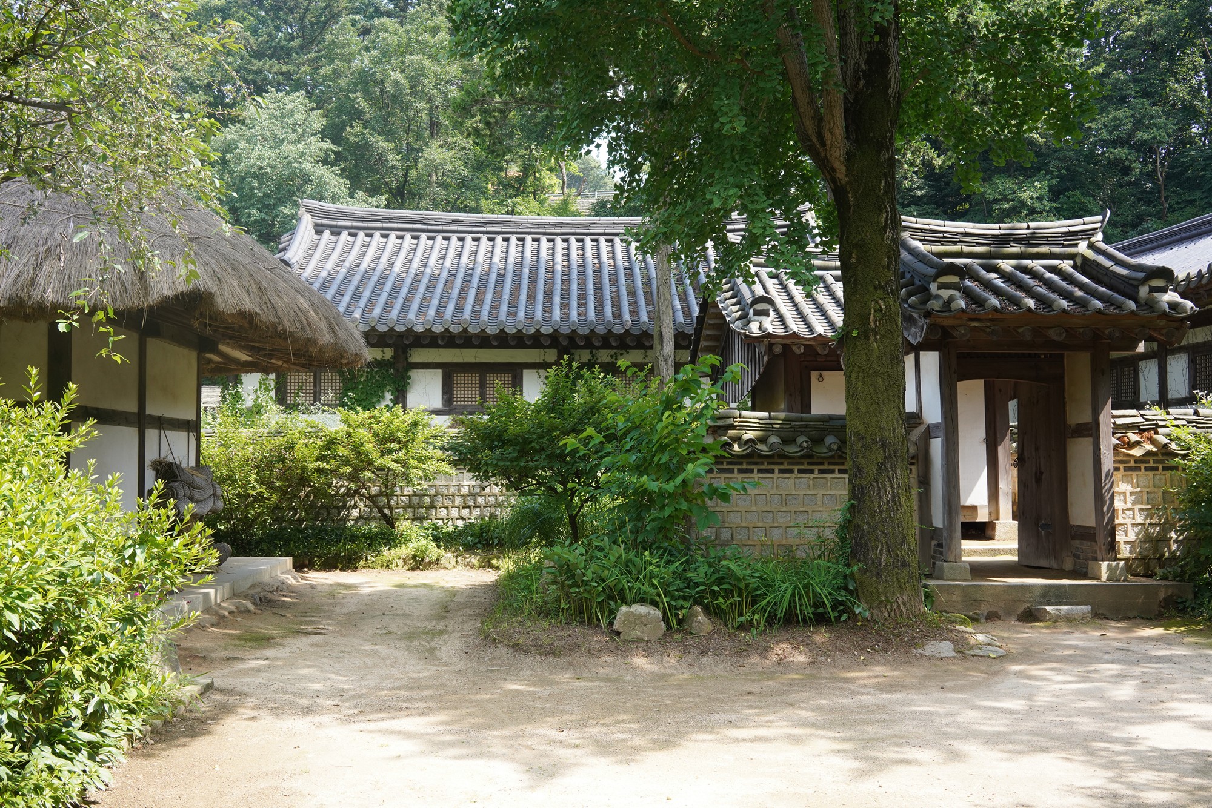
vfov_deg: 37.9
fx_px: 1178
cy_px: 404
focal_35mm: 35
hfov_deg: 54.4
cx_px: 606
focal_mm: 35
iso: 800
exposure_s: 1/200
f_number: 10
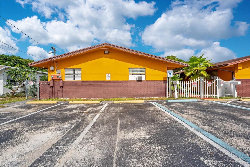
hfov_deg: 104.3
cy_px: 84
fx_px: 97
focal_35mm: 14
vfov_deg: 81.2
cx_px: 125
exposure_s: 1/800
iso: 100
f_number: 5
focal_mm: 14
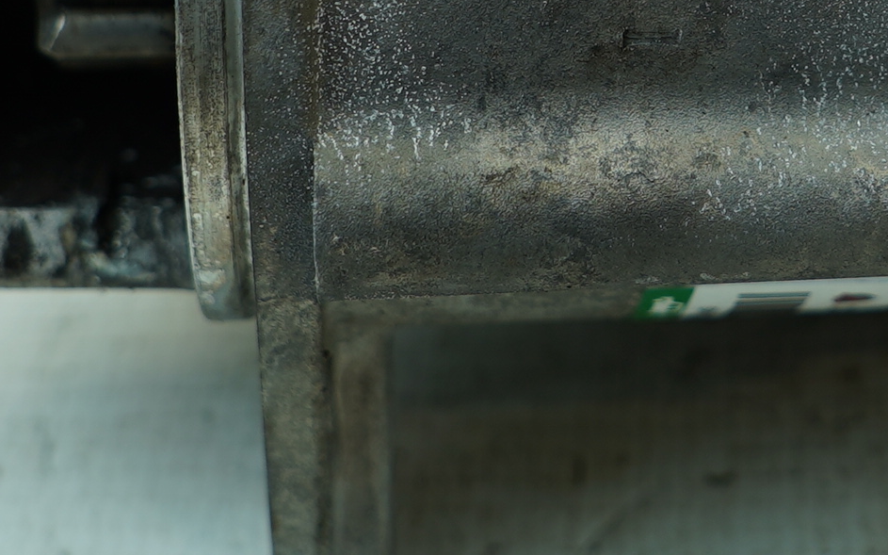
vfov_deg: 9.9
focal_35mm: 130
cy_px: -133
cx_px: 827
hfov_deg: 15.8
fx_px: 3146
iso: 100
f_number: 4
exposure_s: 1/60
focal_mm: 27
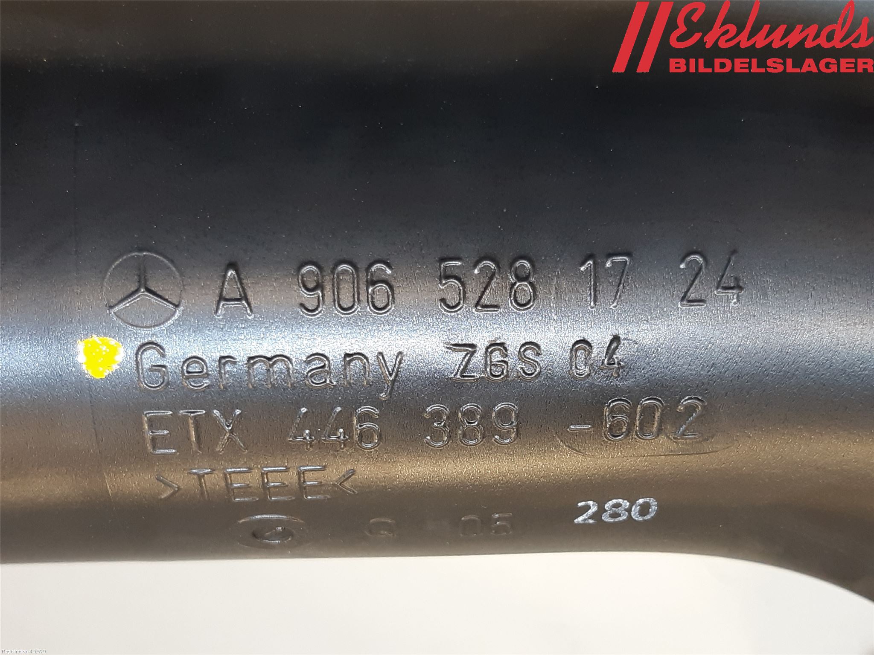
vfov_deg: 53.1
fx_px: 656
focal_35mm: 26
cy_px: 328
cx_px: 437
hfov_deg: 67.3
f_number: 1.7
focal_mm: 3.93
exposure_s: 1/50
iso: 100
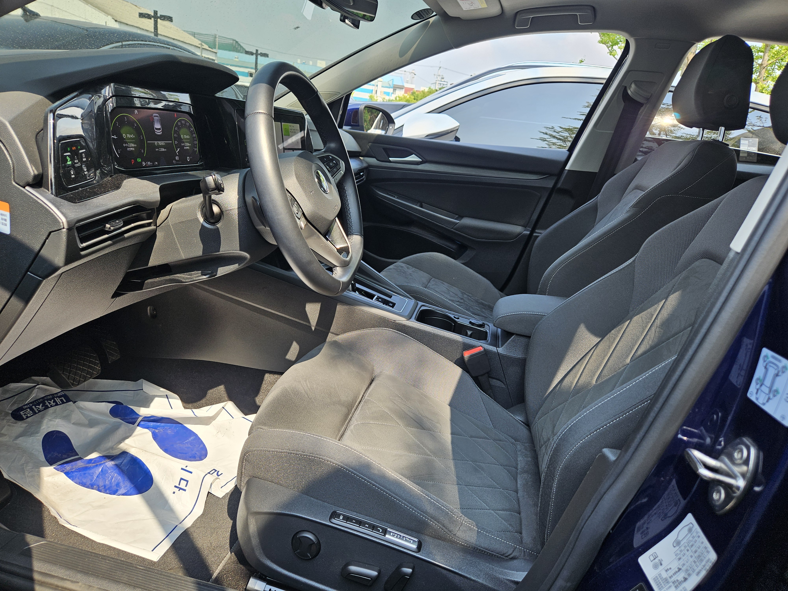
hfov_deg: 73.9
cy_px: 296
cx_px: 394
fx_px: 524
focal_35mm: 23
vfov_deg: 58.9
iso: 25
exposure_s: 1/267
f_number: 1.8
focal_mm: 5.4
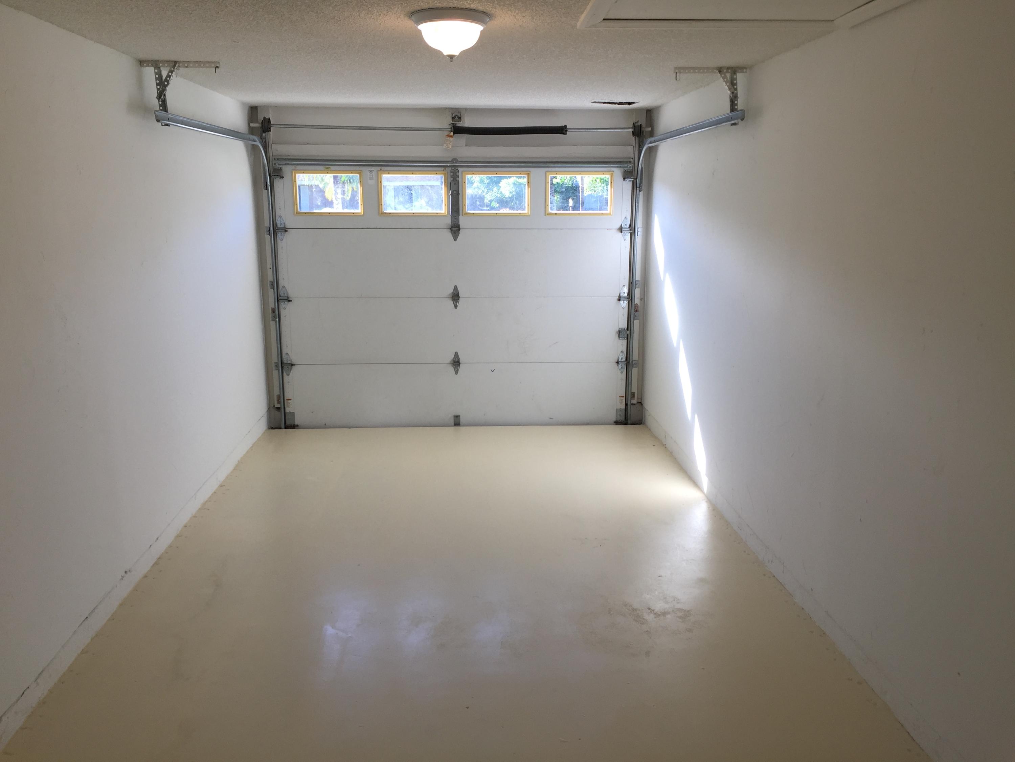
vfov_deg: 48.2
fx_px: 850
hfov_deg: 61.7
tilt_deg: -10.8
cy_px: 381
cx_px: 508
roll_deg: -1.1
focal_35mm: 29
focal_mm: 4.15
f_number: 2.2
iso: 32
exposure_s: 1/126
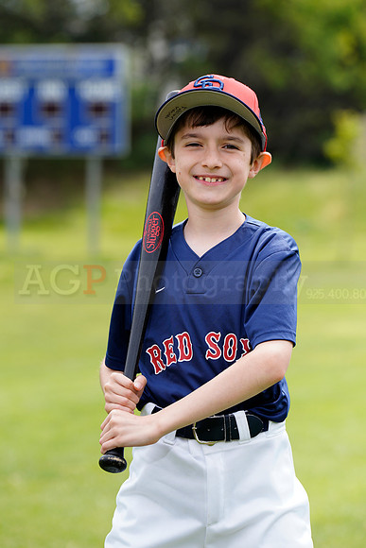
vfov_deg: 10.3
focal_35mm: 200
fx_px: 3048
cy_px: 274
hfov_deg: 6.9
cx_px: 183
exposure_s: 1/250
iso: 100
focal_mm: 200
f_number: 6.3
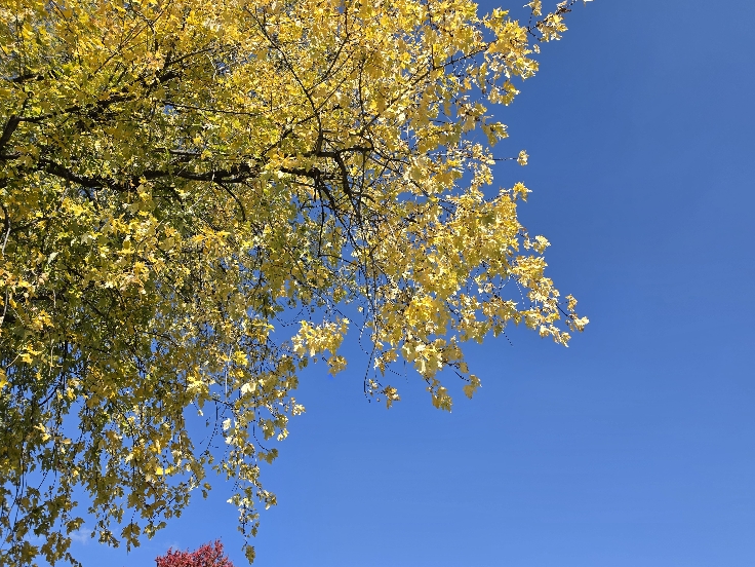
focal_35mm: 24
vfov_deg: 56.8
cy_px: 276
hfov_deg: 71.6
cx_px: 389
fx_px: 523
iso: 64
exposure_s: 1/5605
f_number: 1.4
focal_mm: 6.5
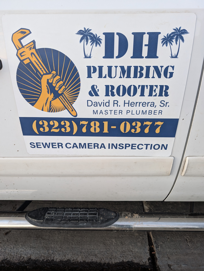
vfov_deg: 71.5
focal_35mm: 24
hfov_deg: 56.9
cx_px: 102
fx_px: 188
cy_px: 136
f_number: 1.68
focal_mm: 6.9
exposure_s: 1/105
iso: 104
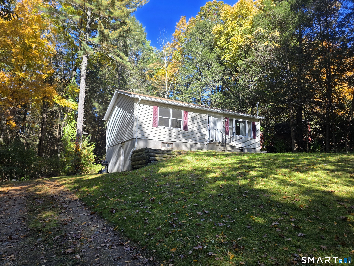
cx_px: 177
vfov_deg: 58.9
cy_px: 133
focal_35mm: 23
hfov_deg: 73.9
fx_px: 235
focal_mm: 6.3
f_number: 1.7
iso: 80
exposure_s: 1/1686
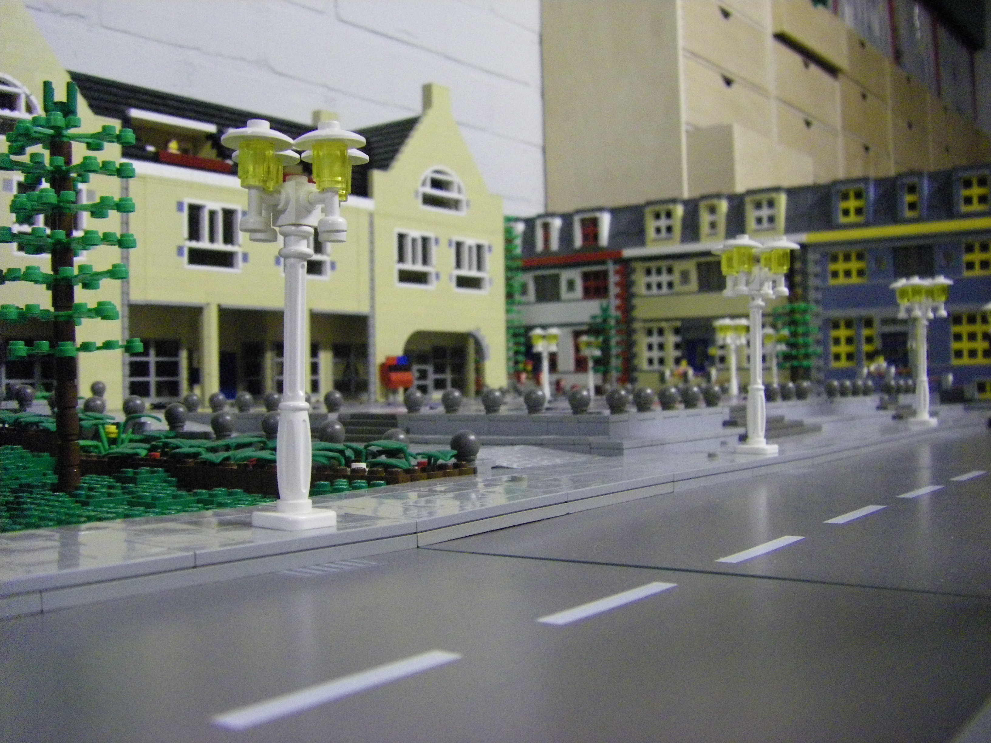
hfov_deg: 49.0
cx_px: 496
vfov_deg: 37.7
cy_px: 372
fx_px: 1088
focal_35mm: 38
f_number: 3.5
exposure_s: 1/30
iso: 800
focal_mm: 6.3
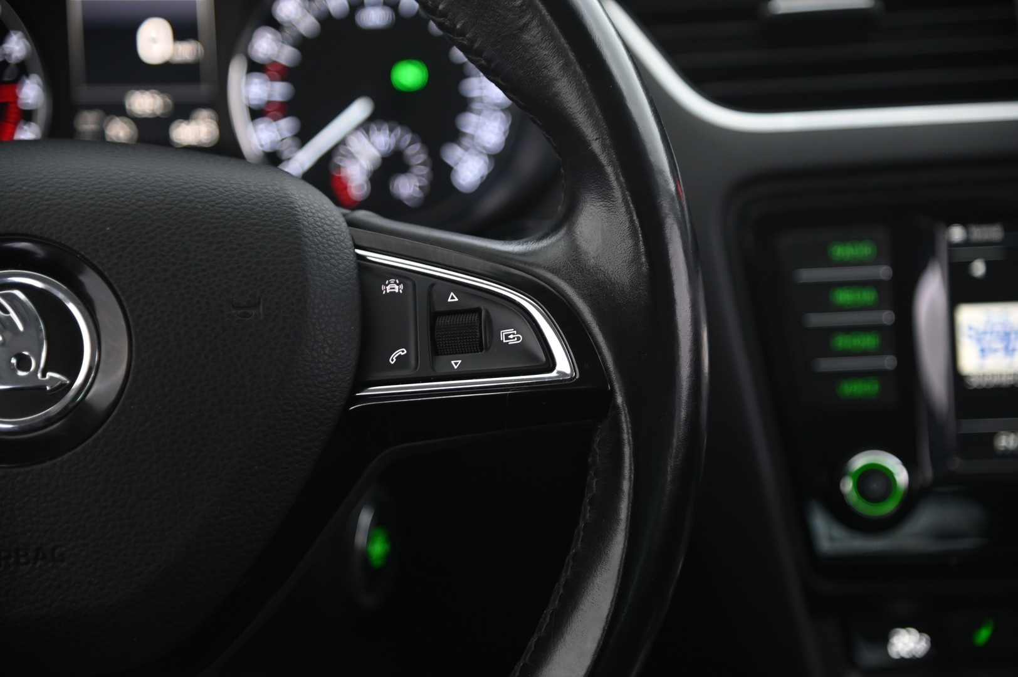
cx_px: 509
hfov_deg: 24.8
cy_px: 338
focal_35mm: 82
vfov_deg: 16.6
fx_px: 2317
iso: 2000
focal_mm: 82
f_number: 4
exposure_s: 1/13
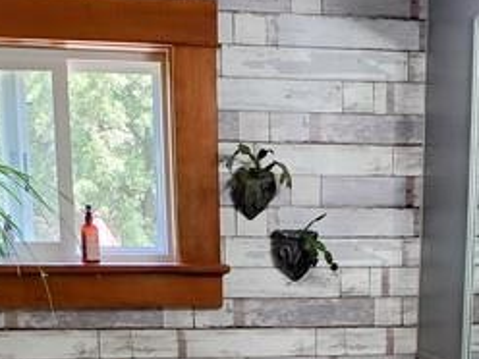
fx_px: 927
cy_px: 421
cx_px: 326
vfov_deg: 20.6
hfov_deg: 28.7
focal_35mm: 67
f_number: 2.4
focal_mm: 4.3
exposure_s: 1/59
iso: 200
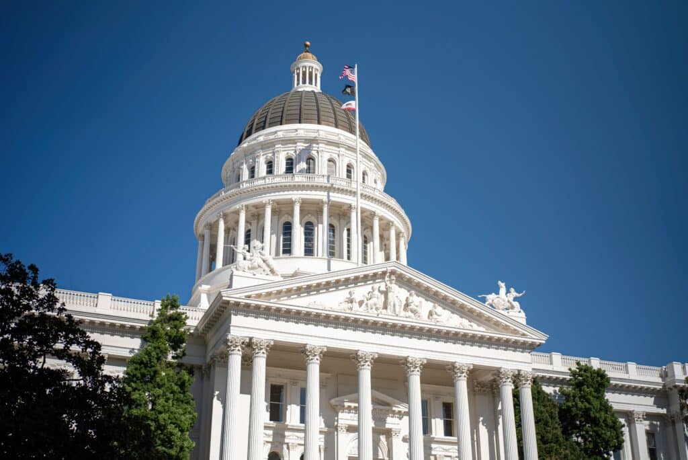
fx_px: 860
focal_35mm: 45
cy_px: 230
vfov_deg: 29.9
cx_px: 344
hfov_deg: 43.6
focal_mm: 45
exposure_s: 1/50
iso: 100
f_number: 2.8
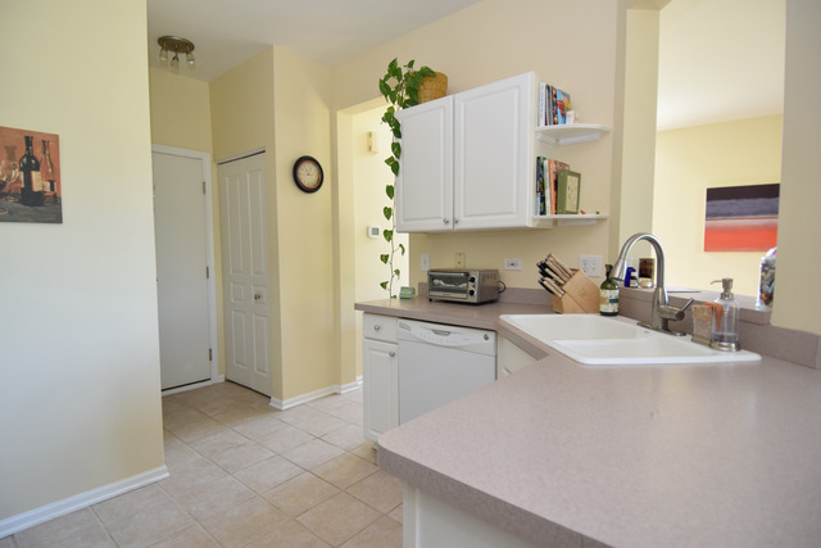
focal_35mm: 18
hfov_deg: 90.0
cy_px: 274
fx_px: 411
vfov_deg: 67.4
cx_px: 410
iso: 640
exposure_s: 1/80
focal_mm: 12
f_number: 4
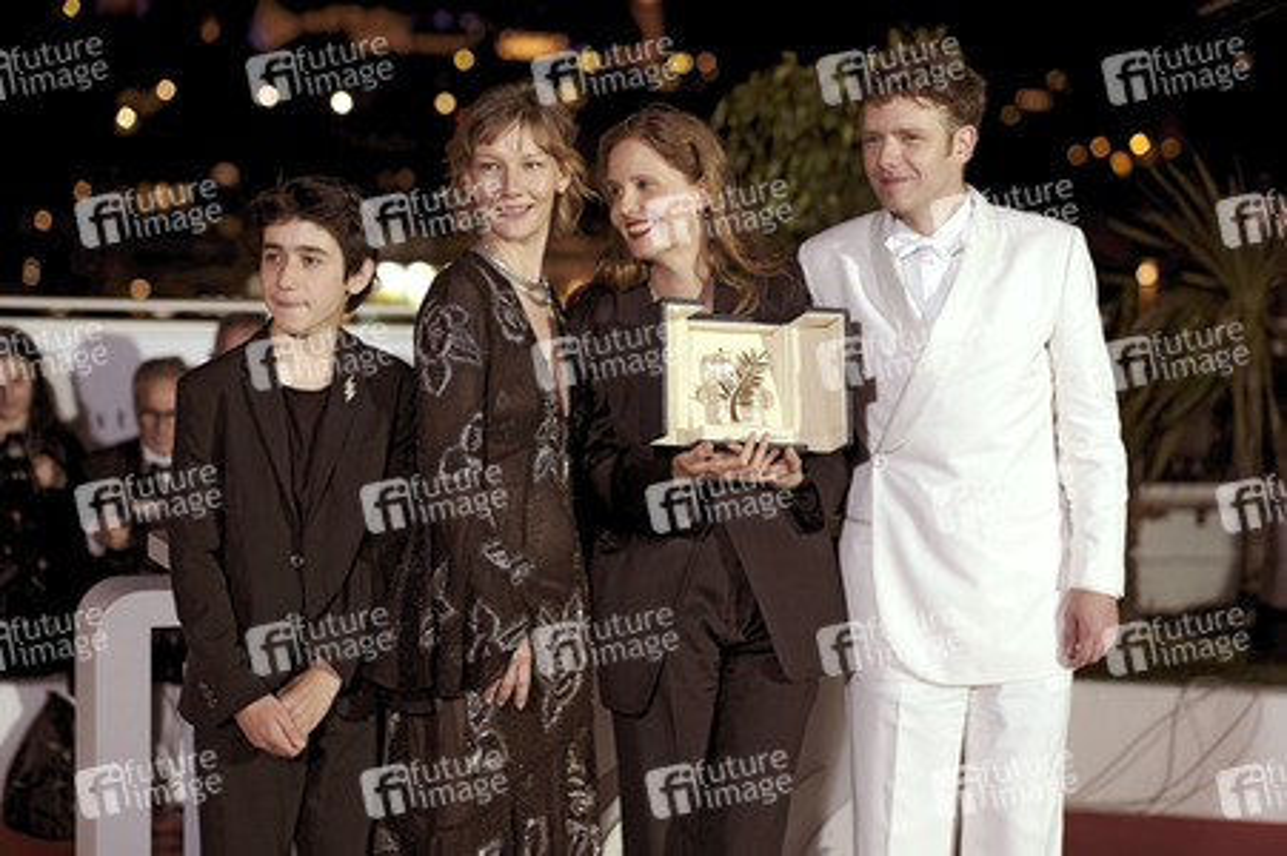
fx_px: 3001
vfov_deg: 16.2
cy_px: 428
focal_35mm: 84
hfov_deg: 24.2
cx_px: 644
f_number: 1.8
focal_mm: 56
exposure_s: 1/200
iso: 500
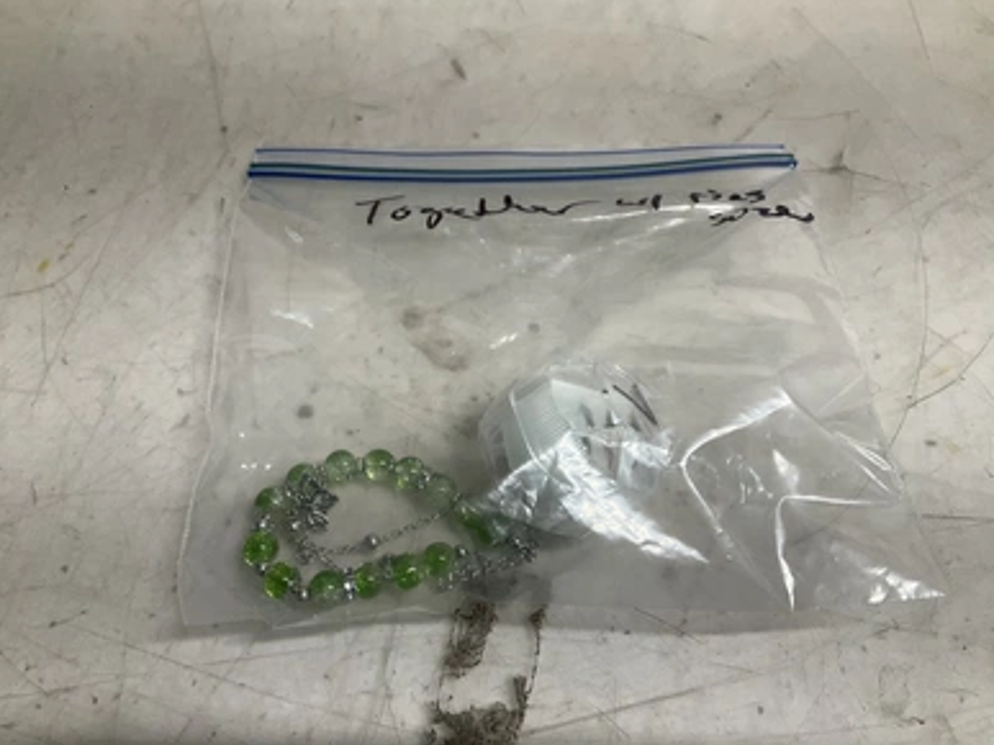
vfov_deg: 46.8
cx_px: 511
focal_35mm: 30
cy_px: 380
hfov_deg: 60.0
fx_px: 861
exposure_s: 1/120
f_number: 1.8
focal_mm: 3
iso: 50
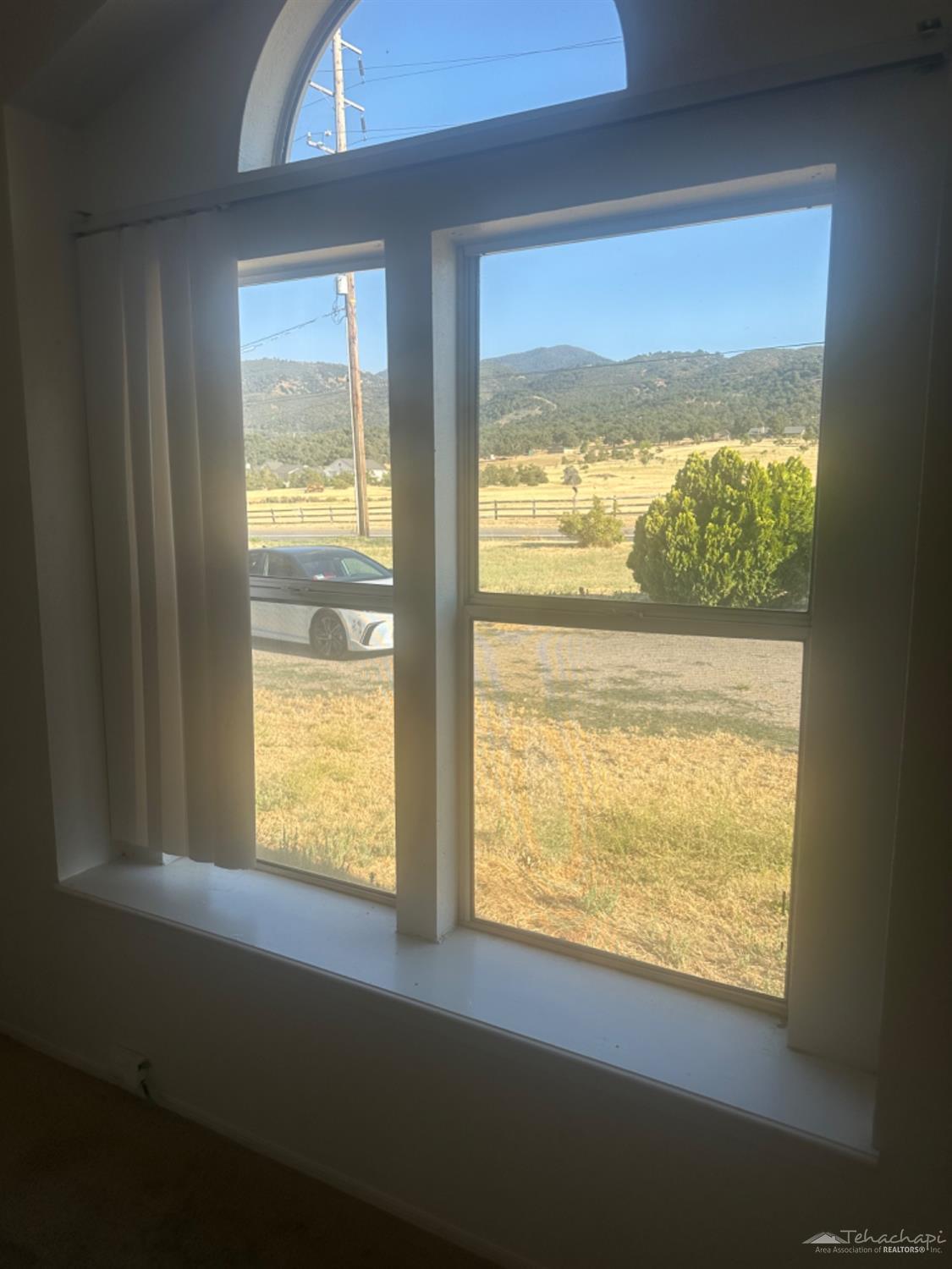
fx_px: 880
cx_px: 476
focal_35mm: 24
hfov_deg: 56.8
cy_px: 634
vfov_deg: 71.6
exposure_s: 1/1453
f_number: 1.78
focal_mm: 6.86
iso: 80
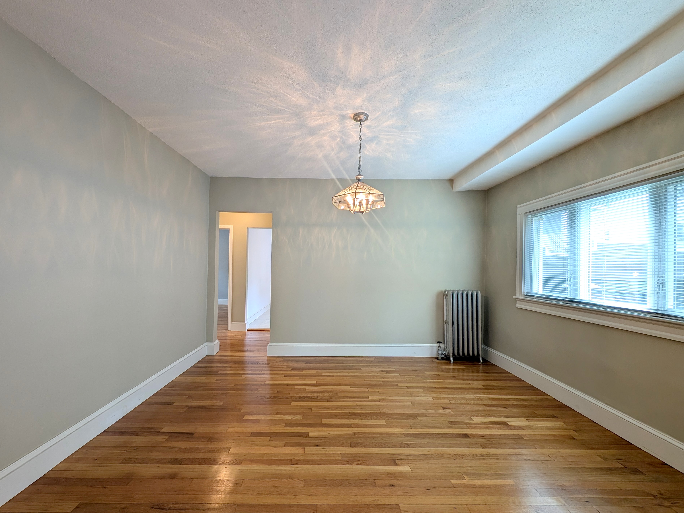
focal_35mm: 13
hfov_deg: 106.1
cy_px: 267
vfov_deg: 89.9
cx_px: 326
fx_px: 257
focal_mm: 2.23
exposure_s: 1/60
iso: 43
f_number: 1.95
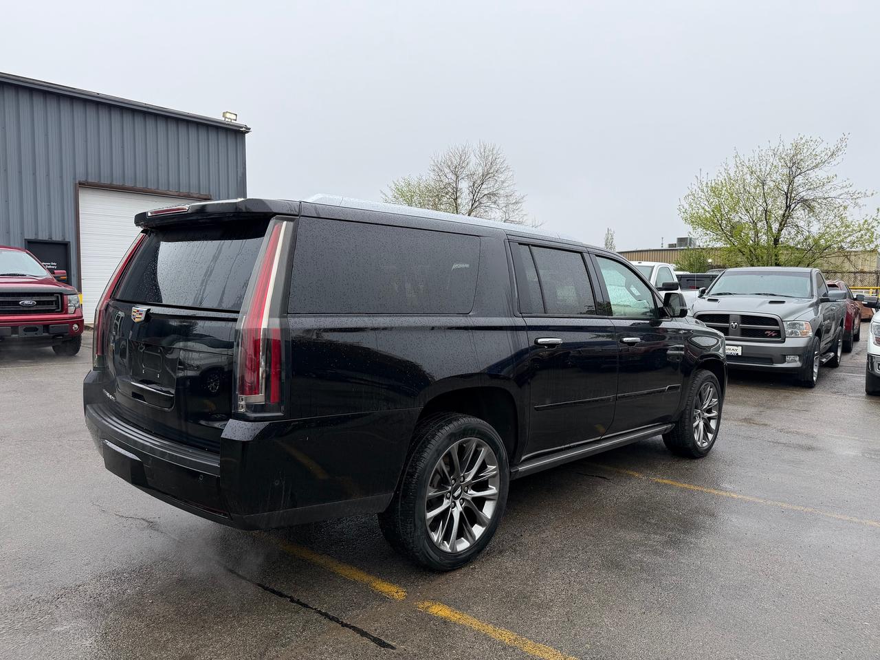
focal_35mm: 24
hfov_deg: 71.6
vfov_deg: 56.8
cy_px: 330
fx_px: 610
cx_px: 440
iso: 80
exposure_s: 1/1046
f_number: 1.78
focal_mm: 6.76
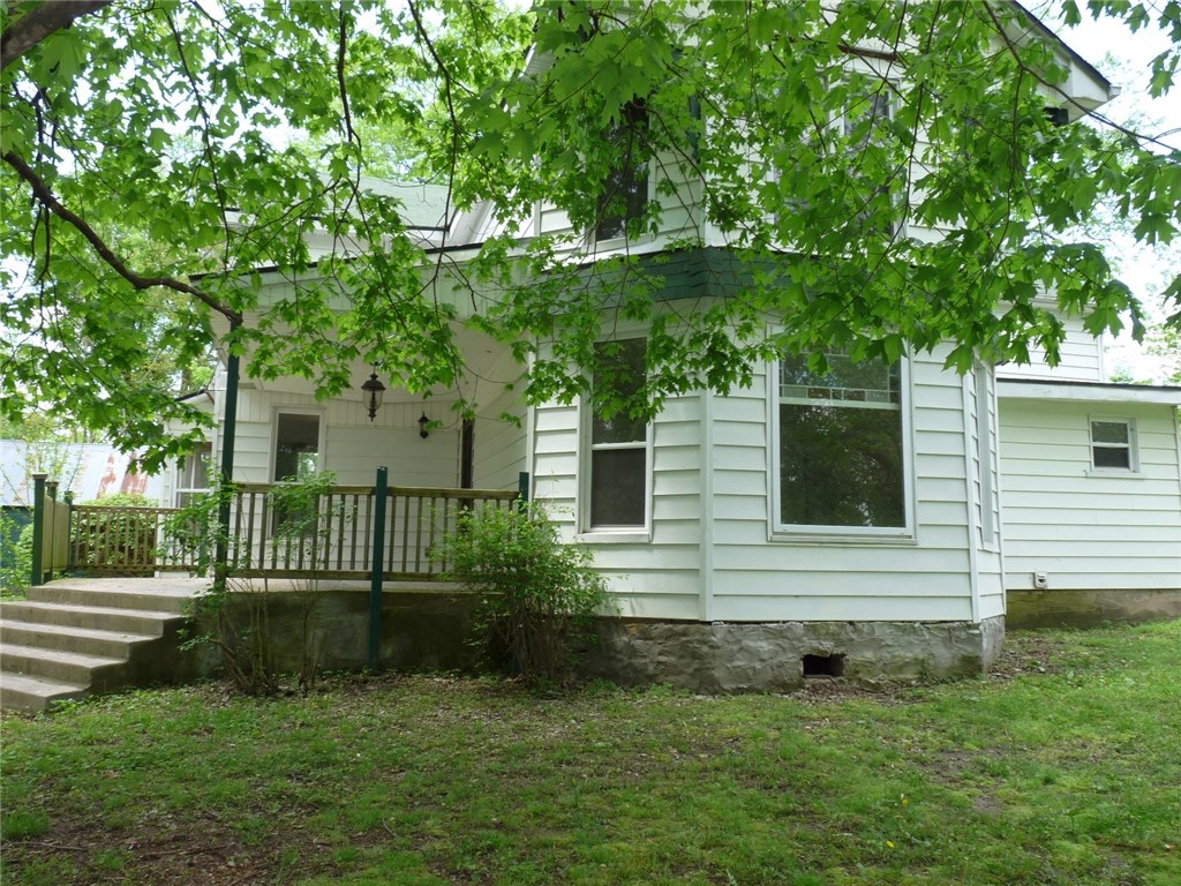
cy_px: 443
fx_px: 921
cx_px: 590
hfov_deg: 65.3
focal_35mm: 27
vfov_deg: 51.4
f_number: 3.6
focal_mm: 4.8
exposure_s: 1/100
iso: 100
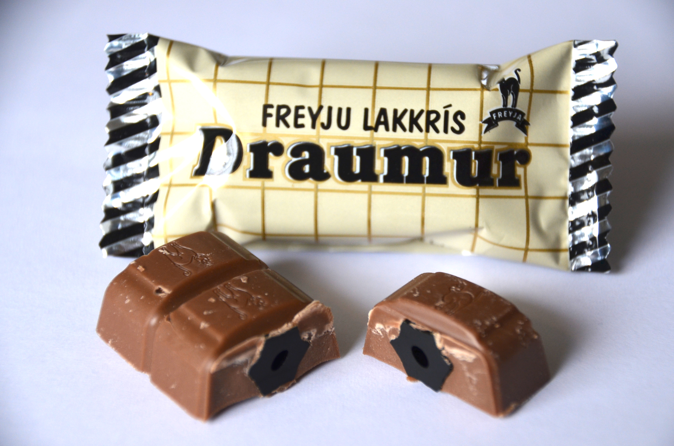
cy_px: 223
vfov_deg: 8.3
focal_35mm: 165
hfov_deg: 12.5
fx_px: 3083
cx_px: 337
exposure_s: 1/125
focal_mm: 110
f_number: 6
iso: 400
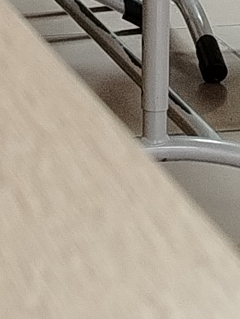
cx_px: 106
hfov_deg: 5.9
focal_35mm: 254
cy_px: -194
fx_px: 2347
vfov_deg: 7.6
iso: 1391
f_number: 1.75
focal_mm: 5.25
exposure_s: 1/33.3
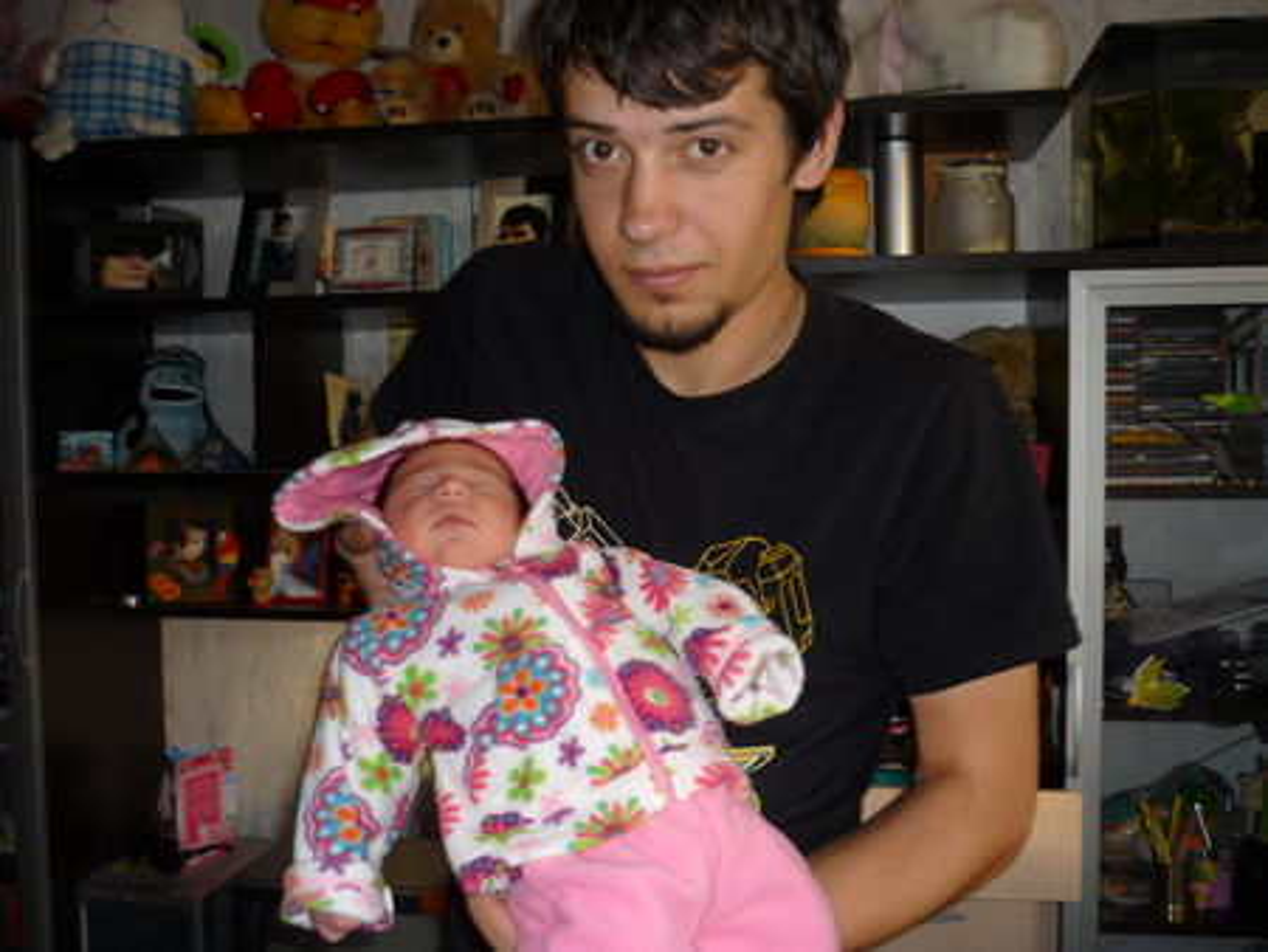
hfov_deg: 55.3
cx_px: 634
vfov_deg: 43.0
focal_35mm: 33
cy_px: 476
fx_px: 1209
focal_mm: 5.5
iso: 100
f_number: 2.8
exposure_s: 1/30
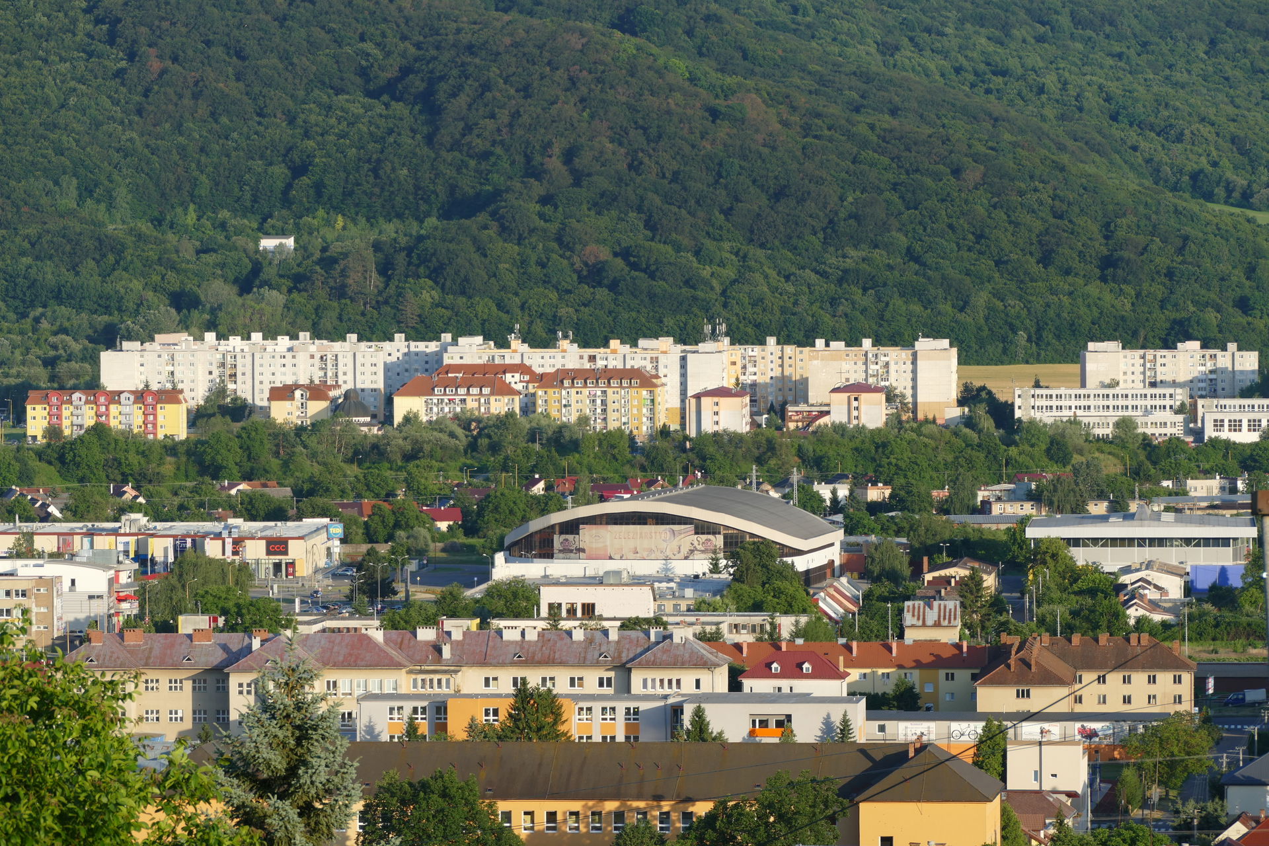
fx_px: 7049
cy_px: 423
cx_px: 634
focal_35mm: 200
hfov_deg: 10.3
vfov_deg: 6.9
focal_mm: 73
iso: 125
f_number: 4
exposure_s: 1/500
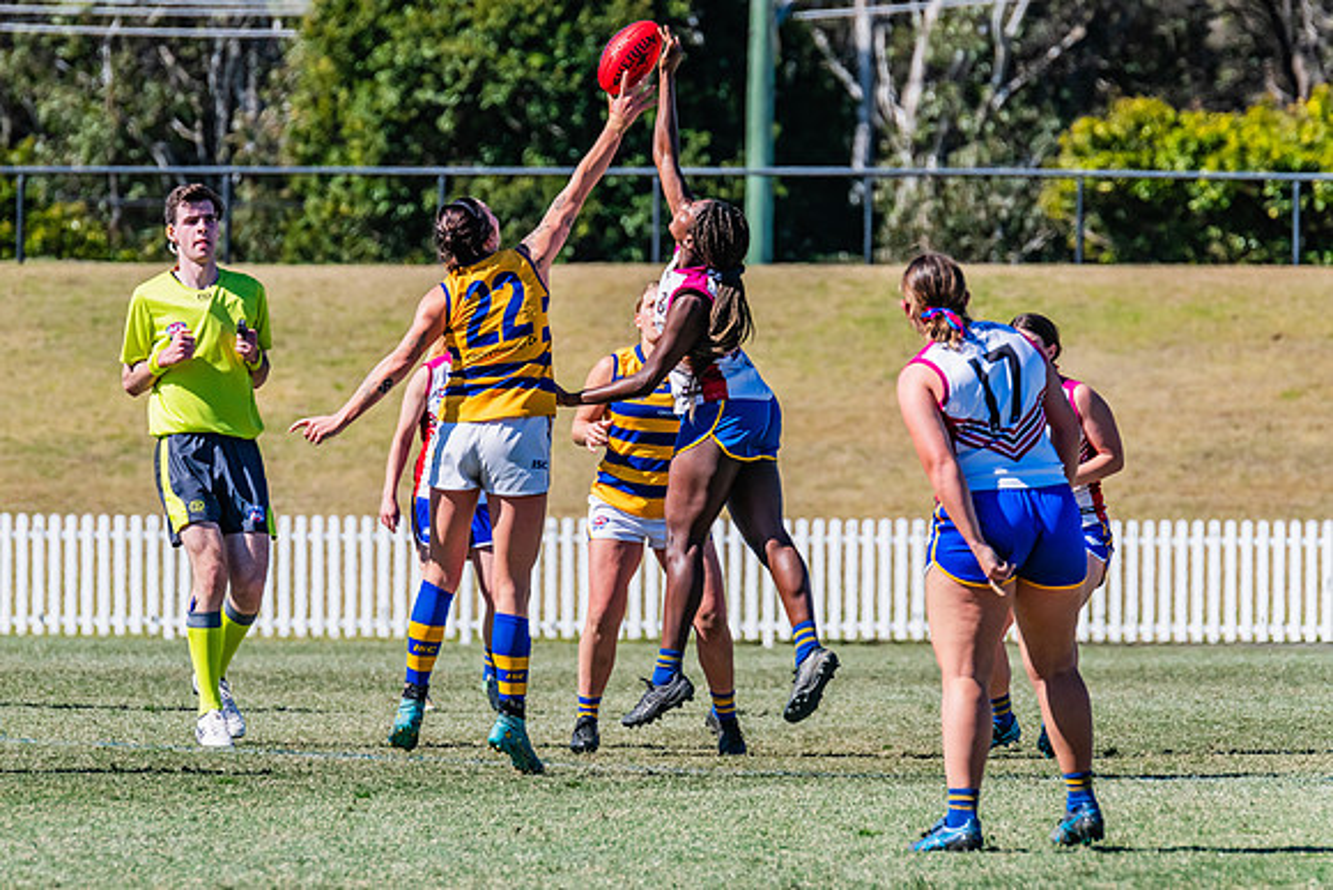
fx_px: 17711
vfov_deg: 2.9
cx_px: 575
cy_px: 414
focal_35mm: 478
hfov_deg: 4.3
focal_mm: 420
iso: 800
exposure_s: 1/1600
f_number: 10
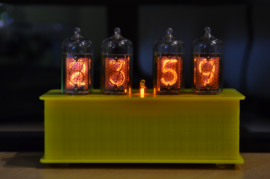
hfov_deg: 19.0
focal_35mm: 108
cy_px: 90
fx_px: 808
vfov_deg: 12.6
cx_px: 135
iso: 1800
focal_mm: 72
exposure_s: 1/30
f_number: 5.3
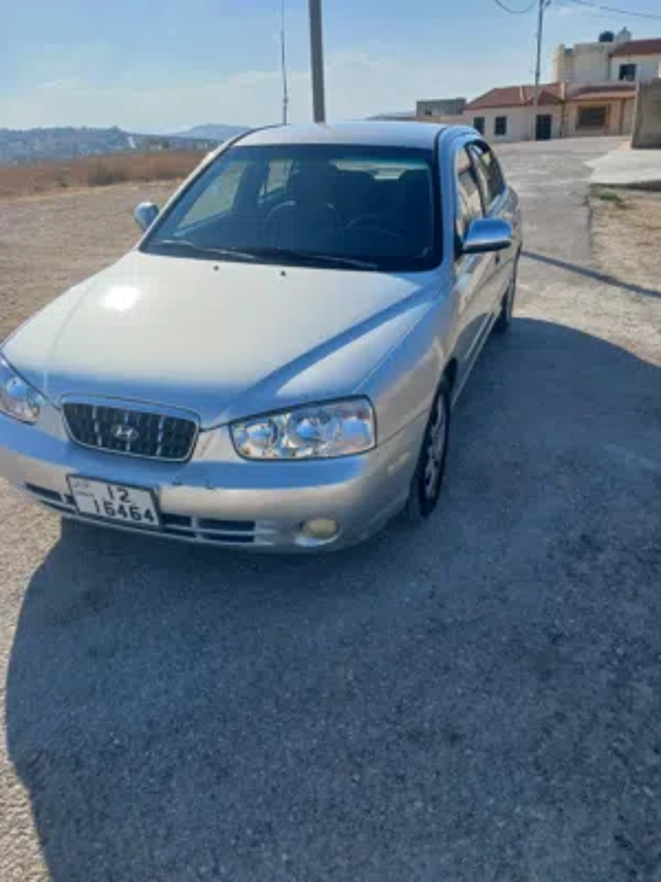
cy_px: 441
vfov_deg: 65.3
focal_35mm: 27
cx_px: 330
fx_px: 687
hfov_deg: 51.4
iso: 20
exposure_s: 1/665
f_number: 1.8
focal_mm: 4
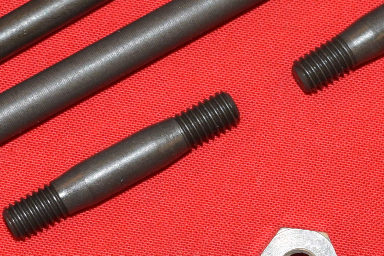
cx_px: 293
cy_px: 81
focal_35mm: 174
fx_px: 1858
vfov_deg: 7.9
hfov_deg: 11.8
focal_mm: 27
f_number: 5
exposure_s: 1/125
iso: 400
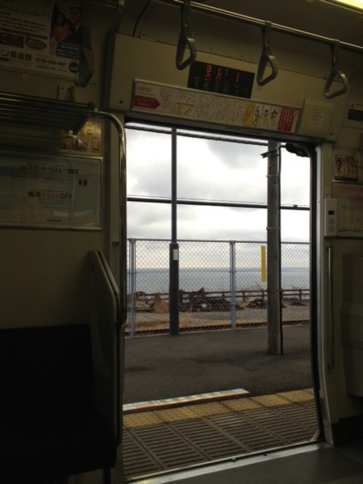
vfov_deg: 52.6
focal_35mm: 35
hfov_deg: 40.7
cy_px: 242
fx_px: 489
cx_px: 182
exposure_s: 1/134
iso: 50
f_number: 2.4
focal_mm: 4.28
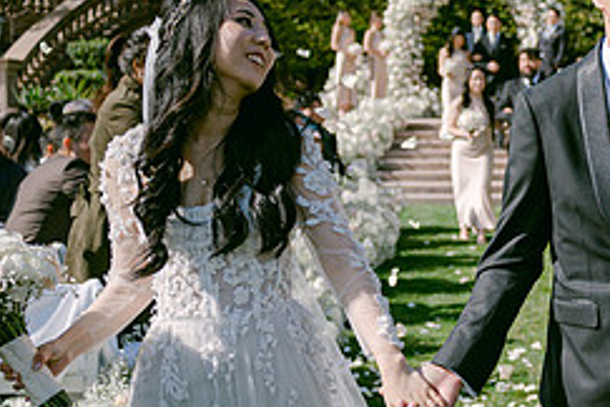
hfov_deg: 27.5
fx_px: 1186
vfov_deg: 19.4
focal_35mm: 70
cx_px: 577
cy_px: 178
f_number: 2.8
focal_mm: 28
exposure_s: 1/2500
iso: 100
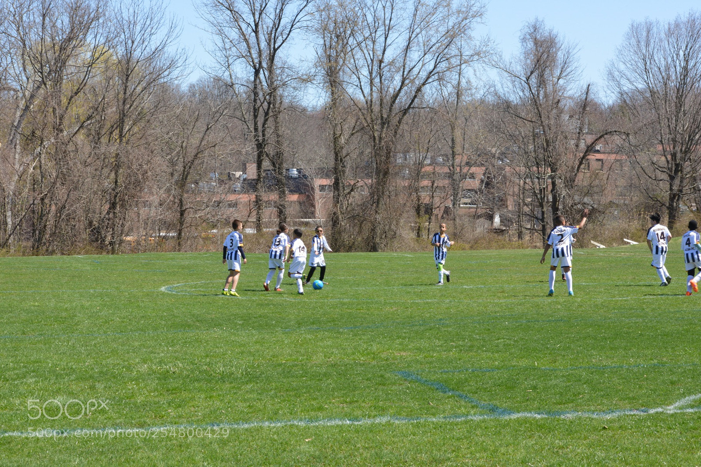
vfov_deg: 14.0
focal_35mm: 98
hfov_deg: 20.8
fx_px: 1908
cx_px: 350
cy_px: 234
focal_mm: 98
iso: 800
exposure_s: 1/125
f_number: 22
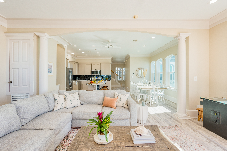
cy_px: 76
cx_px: 114
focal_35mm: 15
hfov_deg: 100.4
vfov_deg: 77.2
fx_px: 95
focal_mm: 15
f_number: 10
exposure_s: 1/8
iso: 100
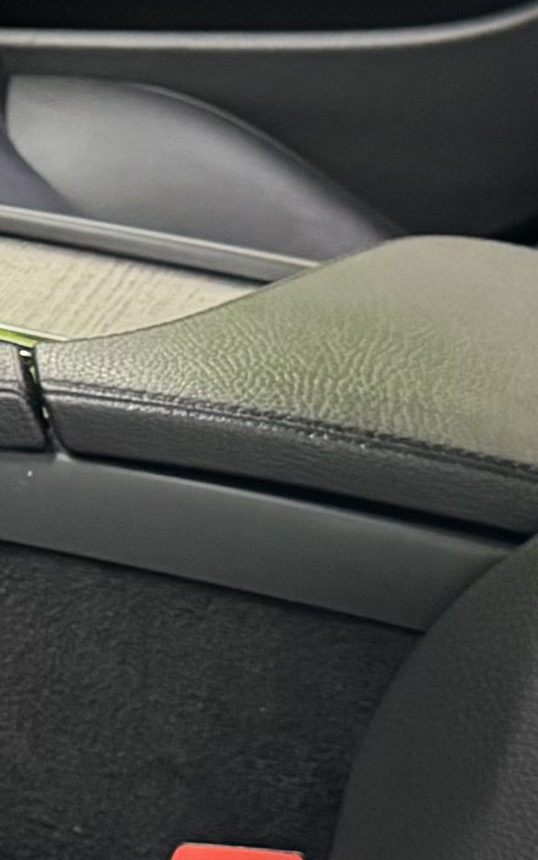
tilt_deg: -25.0
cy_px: 403
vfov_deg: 14.4
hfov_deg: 8.4
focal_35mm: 145
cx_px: -691
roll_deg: -1.4
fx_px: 3403
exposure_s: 1/50
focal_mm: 6.76
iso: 640
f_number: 1.78
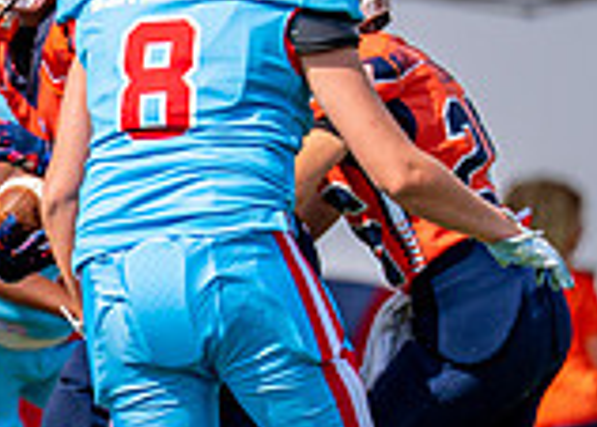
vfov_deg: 1.1
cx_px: -466
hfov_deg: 1.6
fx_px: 21458
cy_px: 309
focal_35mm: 1265
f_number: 2.8
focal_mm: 200
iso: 125
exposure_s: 1/3200
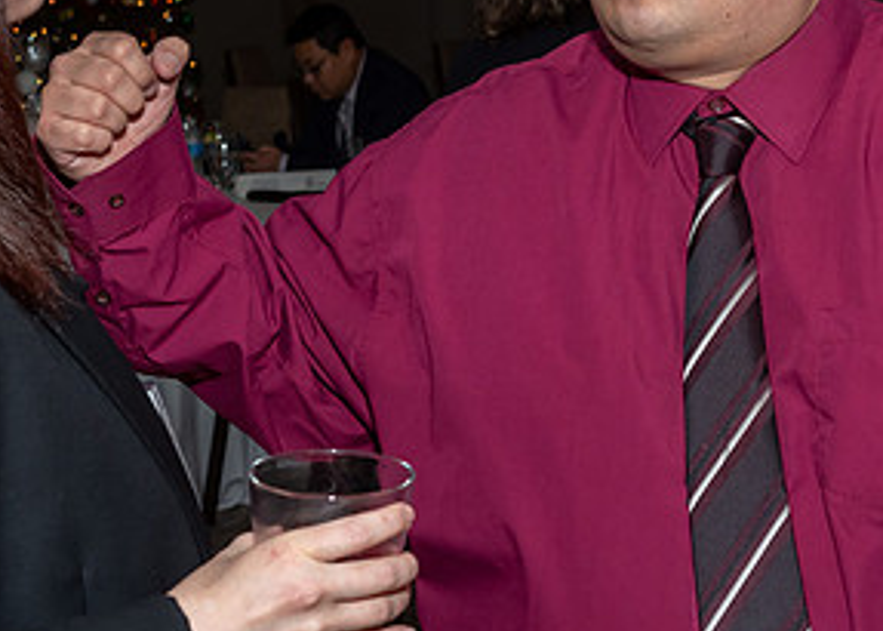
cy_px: 131
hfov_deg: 16.9
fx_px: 2959
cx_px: 595
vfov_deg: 12.1
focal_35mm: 118
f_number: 6.3
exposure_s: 1/250
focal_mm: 35
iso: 400
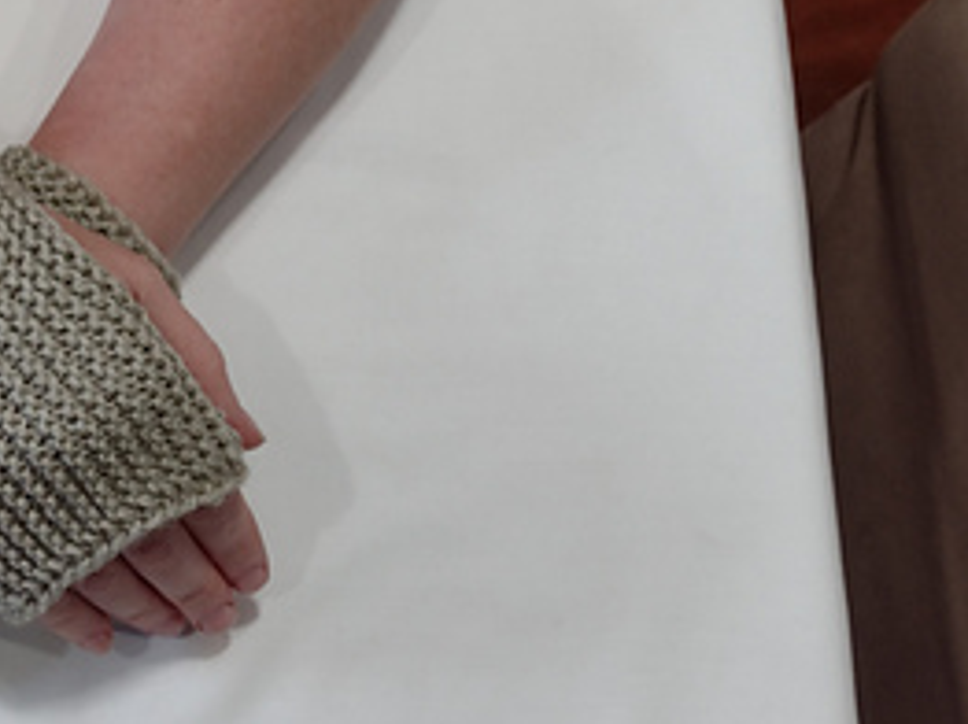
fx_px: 1844
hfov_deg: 27.7
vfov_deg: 22.2
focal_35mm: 66
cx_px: -4
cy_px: 465
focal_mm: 4.71
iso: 233
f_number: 1.7
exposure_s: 1/50
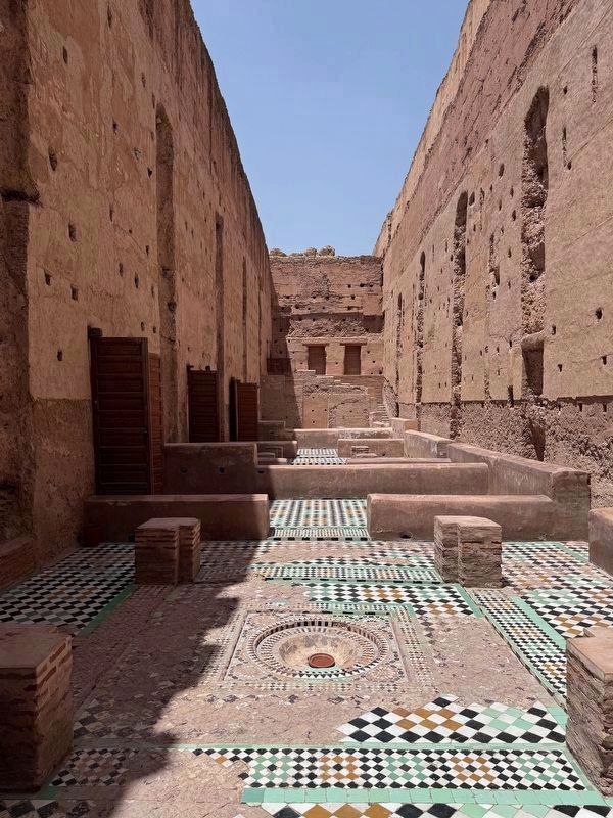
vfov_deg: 71.6
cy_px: 409
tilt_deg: -0.2
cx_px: 306
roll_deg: -0.3
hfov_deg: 56.8
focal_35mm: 24
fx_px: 567
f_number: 1.78
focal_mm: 6.76
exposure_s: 1/6173
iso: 80
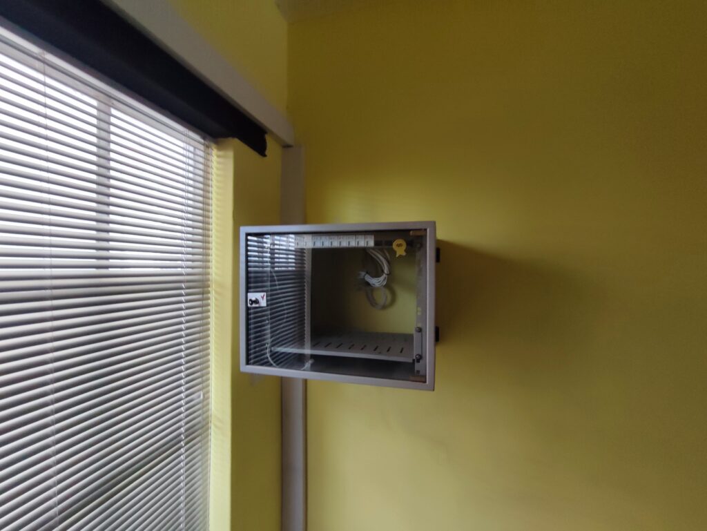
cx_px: 354
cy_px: 266
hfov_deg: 94.5
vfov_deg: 78.2
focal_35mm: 16
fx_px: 327
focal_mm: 1.65
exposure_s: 1/50
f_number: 2.2
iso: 68
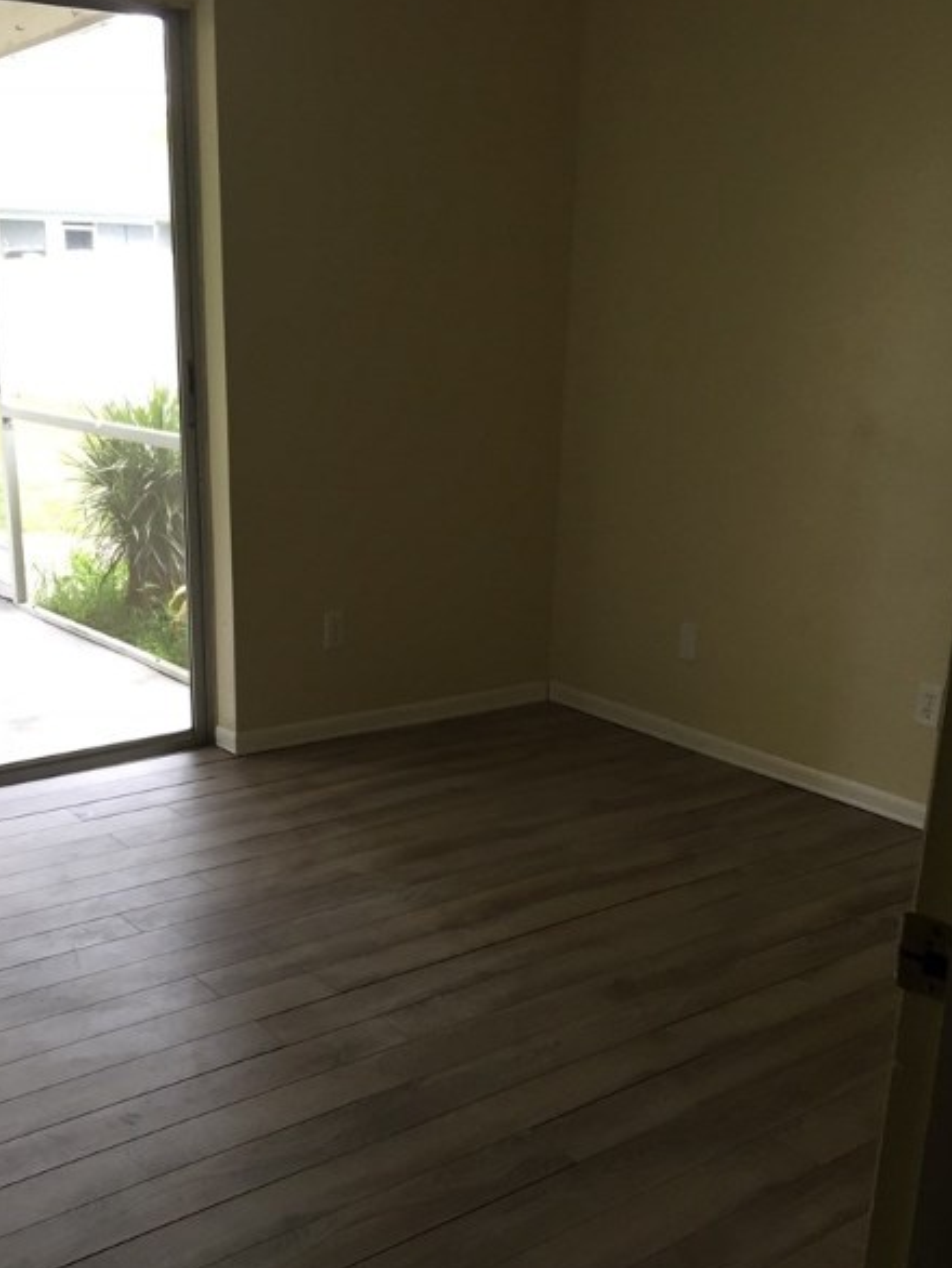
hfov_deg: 37.7
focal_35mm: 38
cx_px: 407
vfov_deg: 48.5
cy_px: 796
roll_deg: -0.5
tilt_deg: -20.1
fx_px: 1392
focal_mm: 4.15
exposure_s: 1/30
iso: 40
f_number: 2.2
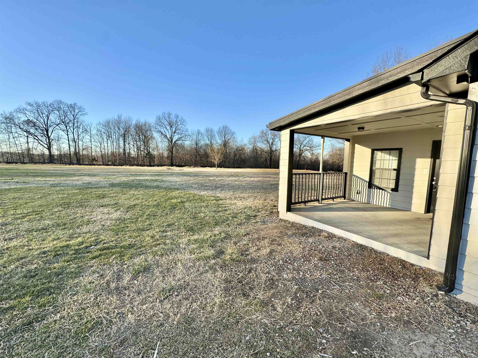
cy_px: 179
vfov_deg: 85.7
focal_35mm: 14
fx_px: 193
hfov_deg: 102.1
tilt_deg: -4.7
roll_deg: -1.5
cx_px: 239
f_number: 2.2
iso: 50
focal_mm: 2.22
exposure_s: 1/734
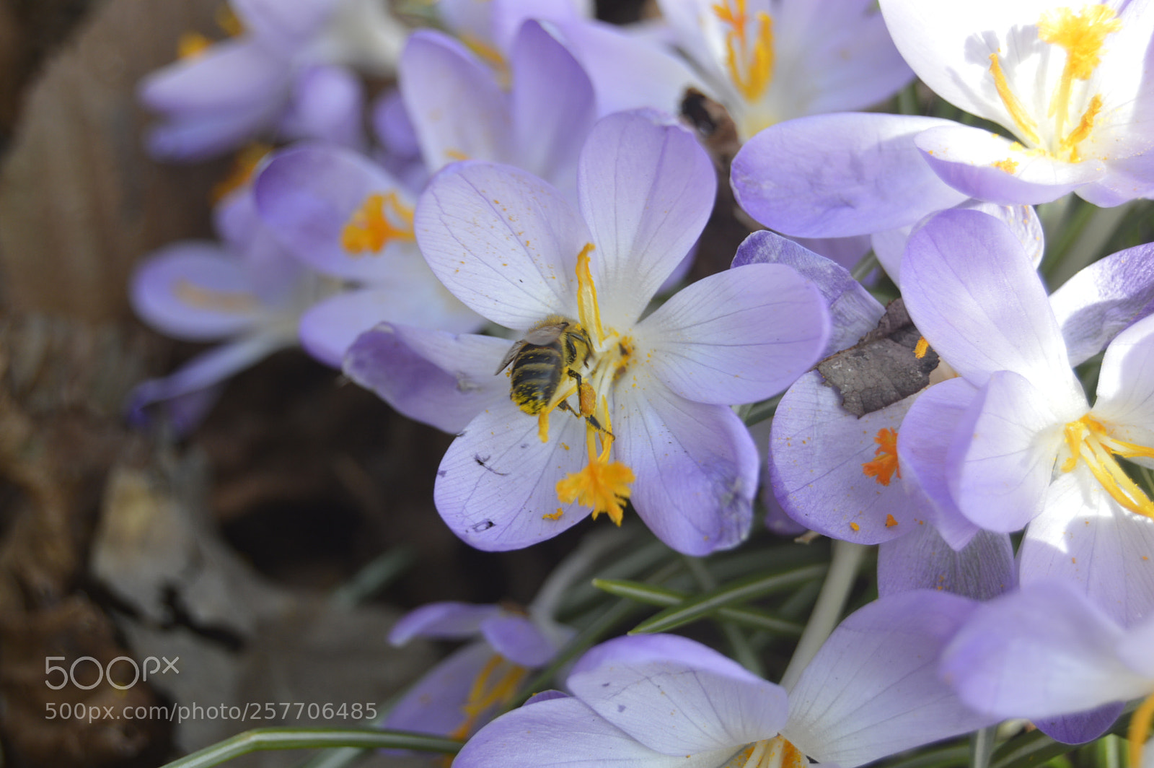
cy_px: 384
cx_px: 577
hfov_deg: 24.6
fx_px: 2642
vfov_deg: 16.5
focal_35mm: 82
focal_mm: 55
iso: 220
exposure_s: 1/125
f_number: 5.6
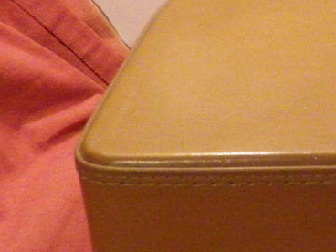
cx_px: 454
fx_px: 1029
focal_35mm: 106
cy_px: 177
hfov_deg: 17.3
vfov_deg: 13.9
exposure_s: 1/13
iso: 800
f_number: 4
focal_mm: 7
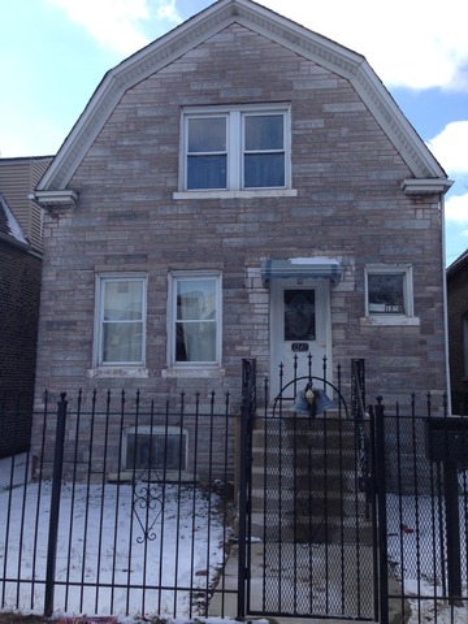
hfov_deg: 42.9
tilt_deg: +6.0
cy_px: 312
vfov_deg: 55.4
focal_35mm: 33
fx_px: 595
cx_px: 234
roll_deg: -3.1
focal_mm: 4.12
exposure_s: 1/797
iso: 50
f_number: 2.4
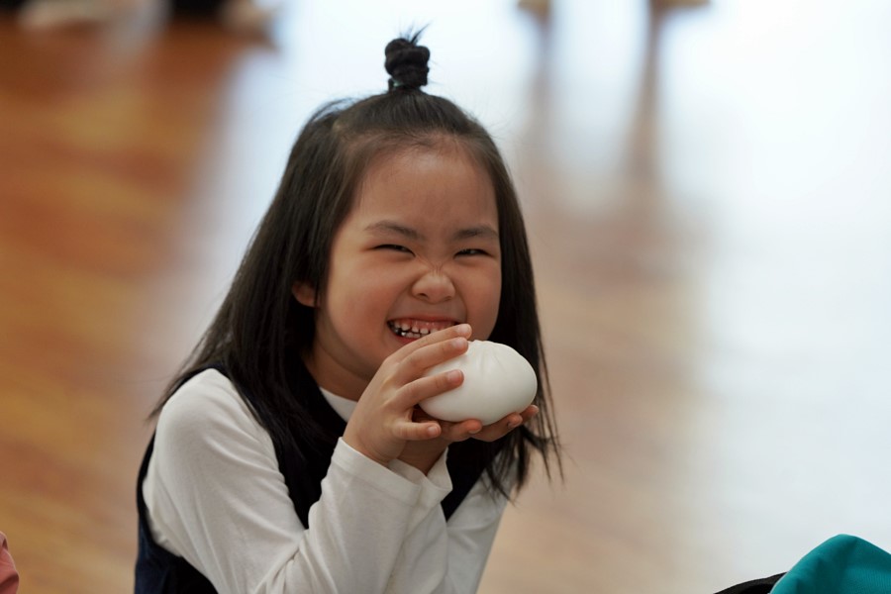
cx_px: 446
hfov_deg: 10.4
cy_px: 297
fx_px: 4875
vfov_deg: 7.0
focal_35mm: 197
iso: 1000
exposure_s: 1/200
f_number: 4
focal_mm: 197
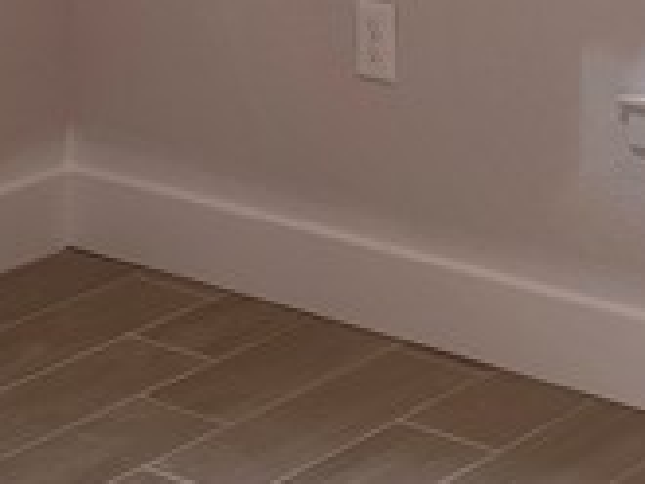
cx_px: 453
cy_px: -453
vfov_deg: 9.7
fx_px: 2666
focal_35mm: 143
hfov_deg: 13.8
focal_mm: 6.5
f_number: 1.4
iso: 100
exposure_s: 1/120
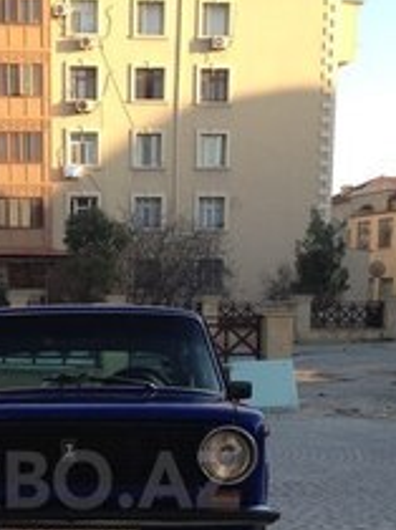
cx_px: 45
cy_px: 480
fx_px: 1192
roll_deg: +0.9
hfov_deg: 18.6
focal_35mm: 78
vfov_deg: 24.3
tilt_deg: -7.4
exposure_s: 1/335
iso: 50
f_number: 2.4
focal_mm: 4.12
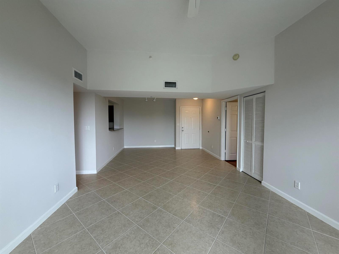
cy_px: 127
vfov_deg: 85.7
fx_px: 137
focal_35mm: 14
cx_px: 170
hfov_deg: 102.1
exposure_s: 1/120
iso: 200
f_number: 2.2
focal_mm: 2.22
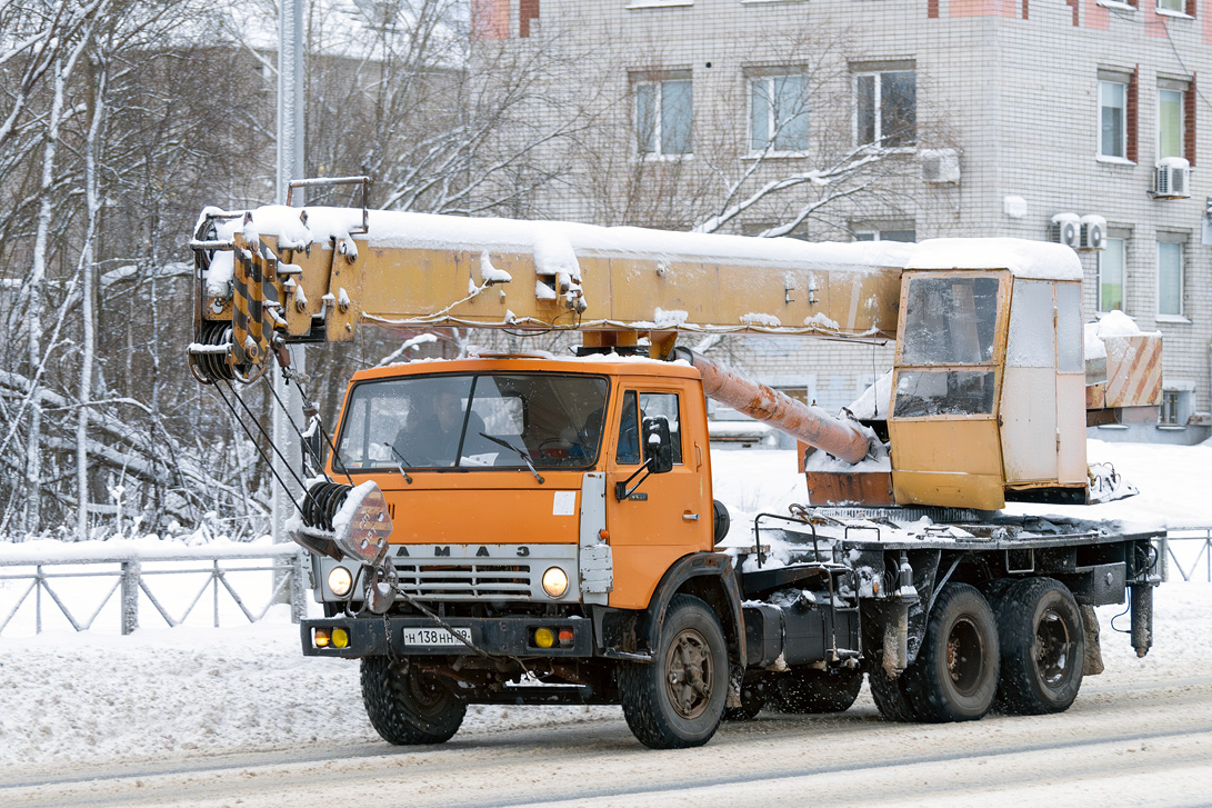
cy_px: 416
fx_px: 4443
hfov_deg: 15.5
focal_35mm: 132
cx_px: 642
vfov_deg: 10.4
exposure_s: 1/250
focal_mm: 80
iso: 800
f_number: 5.6
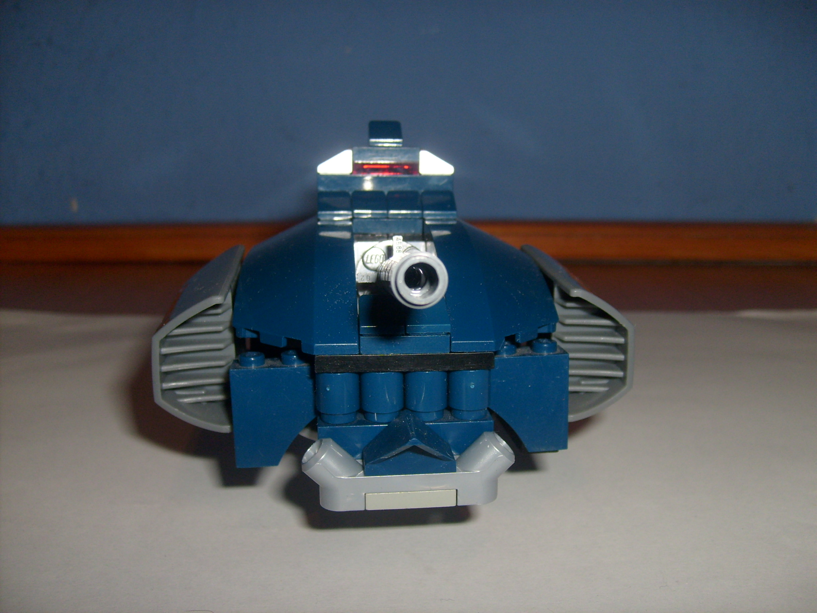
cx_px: 408
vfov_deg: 40.7
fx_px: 826
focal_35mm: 35
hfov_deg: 52.6
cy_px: 306
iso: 100
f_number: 2.8
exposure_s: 1/30
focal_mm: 5.8
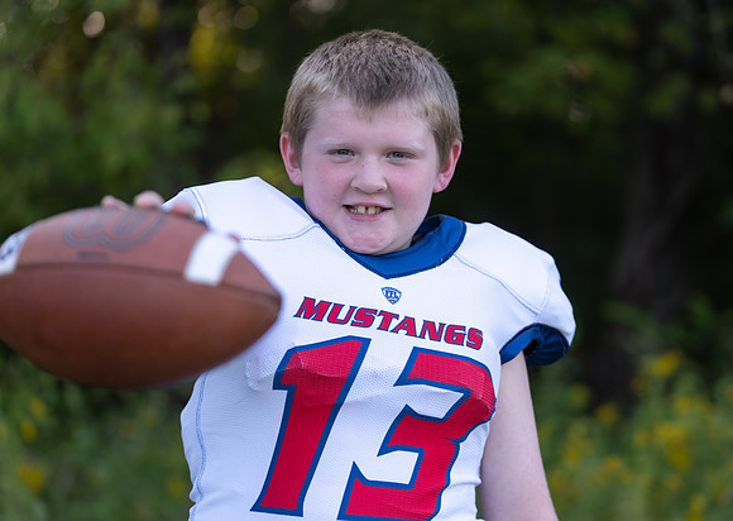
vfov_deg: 15.2
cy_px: 252
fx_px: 1947
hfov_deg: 21.3
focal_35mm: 94
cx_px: 403
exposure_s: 1/320
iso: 125
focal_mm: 87
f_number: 2.8
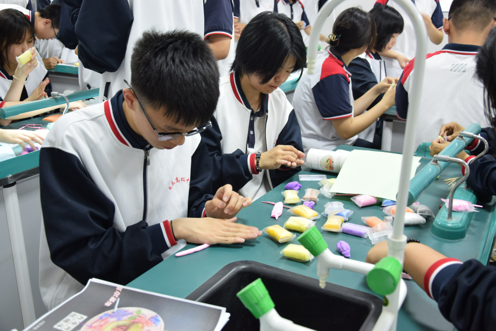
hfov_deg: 51.3
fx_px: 517
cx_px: 248
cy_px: 166
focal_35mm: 38
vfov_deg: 35.5
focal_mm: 25
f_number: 4
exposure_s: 1/50
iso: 800
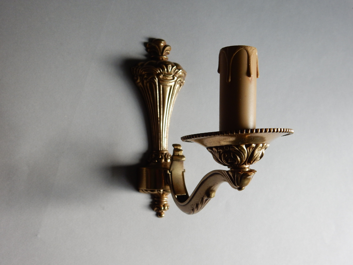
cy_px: 132
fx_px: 367
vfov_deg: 39.7
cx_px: 176
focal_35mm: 36
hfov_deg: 51.4
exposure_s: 1/50
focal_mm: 6.4
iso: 160
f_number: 4
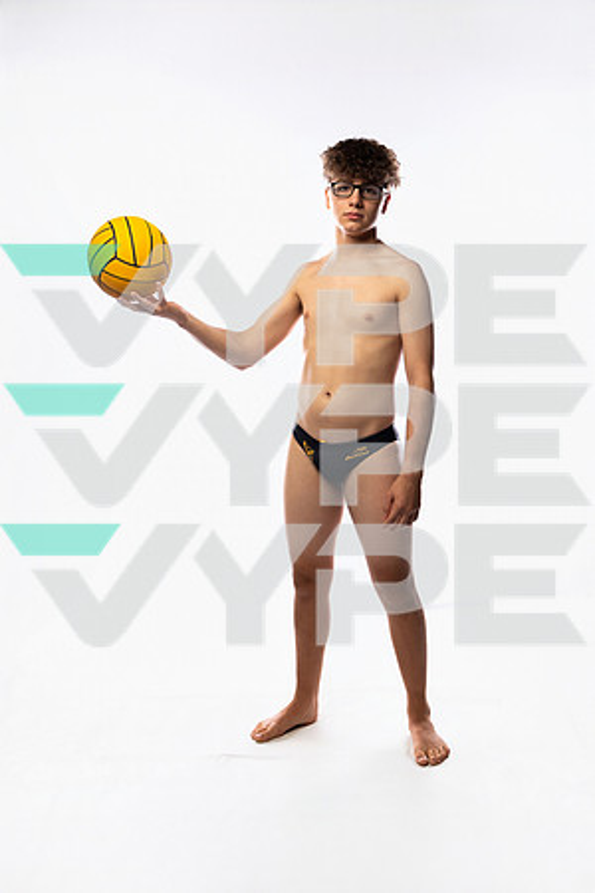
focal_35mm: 41
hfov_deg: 32.6
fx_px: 1016
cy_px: 446
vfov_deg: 47.4
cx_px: 298
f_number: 5.6
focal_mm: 41
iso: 640
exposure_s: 1/250
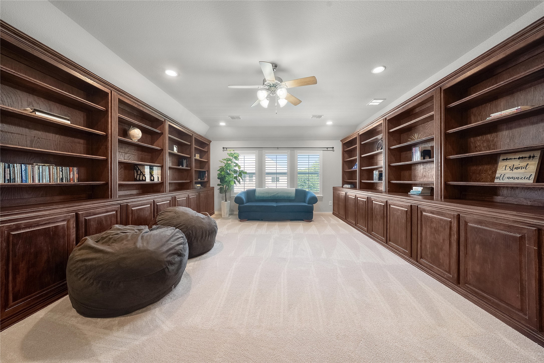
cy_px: 182
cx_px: 272
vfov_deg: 90.0
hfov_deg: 112.6
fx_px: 181
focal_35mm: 12
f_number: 9
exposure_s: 1/3
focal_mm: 12
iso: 500
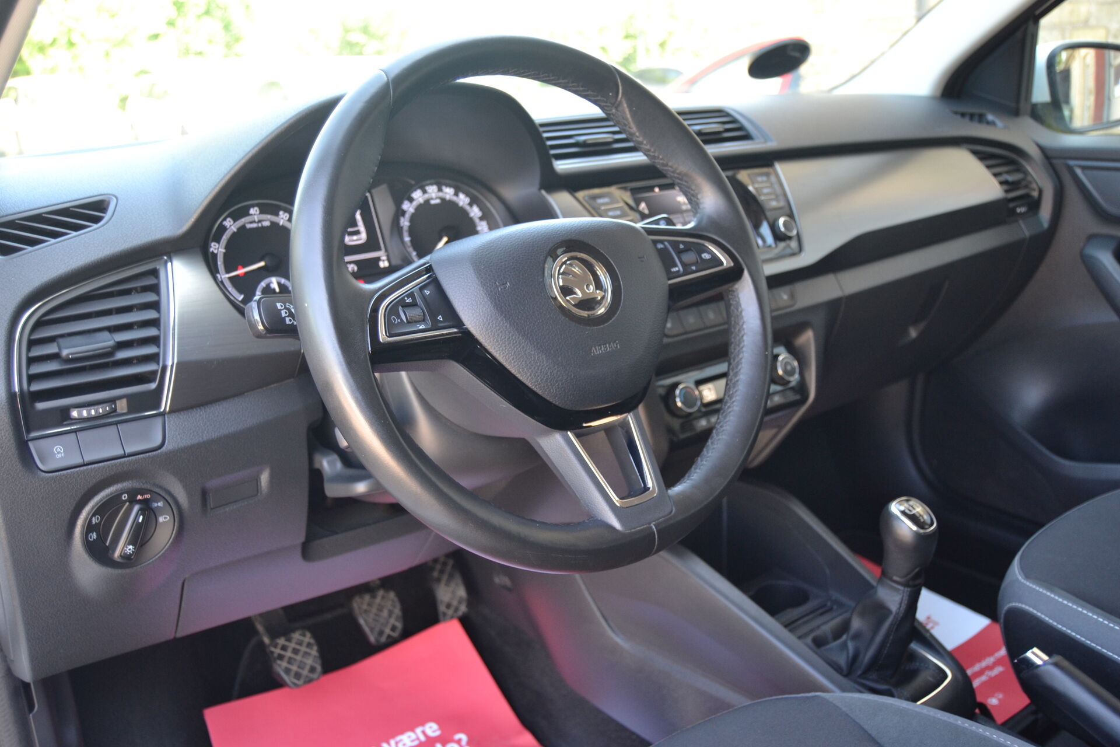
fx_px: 1027
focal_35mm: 33
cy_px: 374
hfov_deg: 57.2
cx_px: 560
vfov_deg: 40.0
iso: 400
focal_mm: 22
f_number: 3.5
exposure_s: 1/60
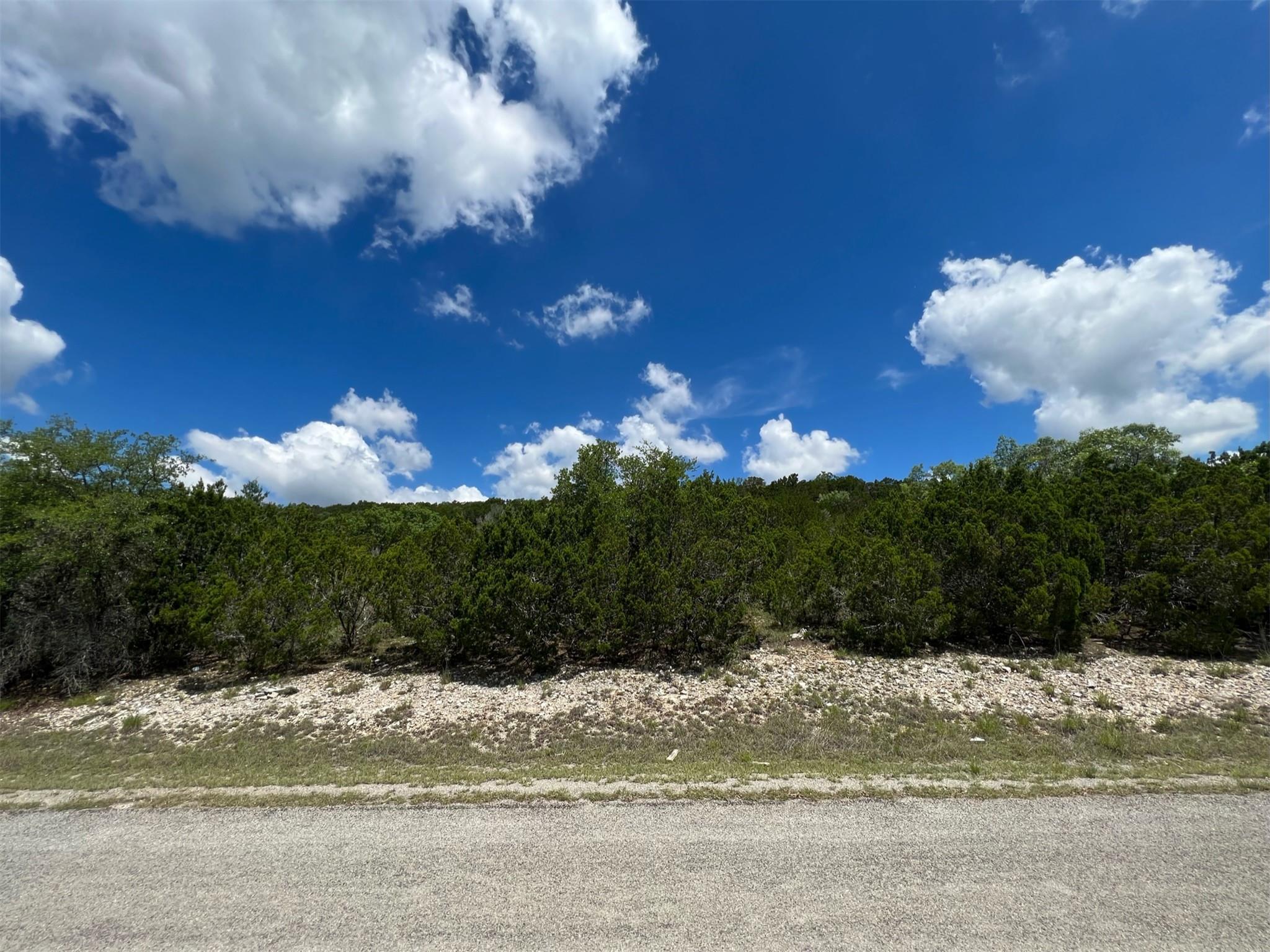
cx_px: 635
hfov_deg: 106.2
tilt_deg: +17.7
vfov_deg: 89.9
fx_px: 477
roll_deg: +2.8
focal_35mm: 13
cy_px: 476
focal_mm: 1.57
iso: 32
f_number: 1.8
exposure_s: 1/1575
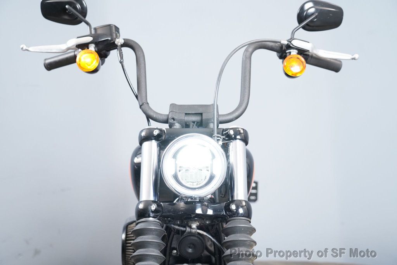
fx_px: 596
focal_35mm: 54
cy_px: 132
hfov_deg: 36.9
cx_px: 198
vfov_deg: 25.1
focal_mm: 54
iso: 2000
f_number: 4
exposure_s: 1/125
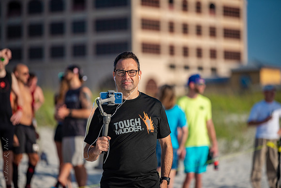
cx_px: 140
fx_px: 1561
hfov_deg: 10.3
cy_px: 94
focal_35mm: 200
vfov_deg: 6.9
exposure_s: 1/4000
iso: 640
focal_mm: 200
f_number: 2.8
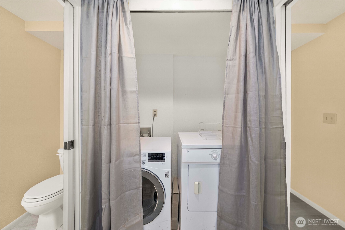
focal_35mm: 12
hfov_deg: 112.6
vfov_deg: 90.0
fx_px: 115
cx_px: 172
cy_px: 115
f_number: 6.7
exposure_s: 1/30
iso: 1250
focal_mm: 12
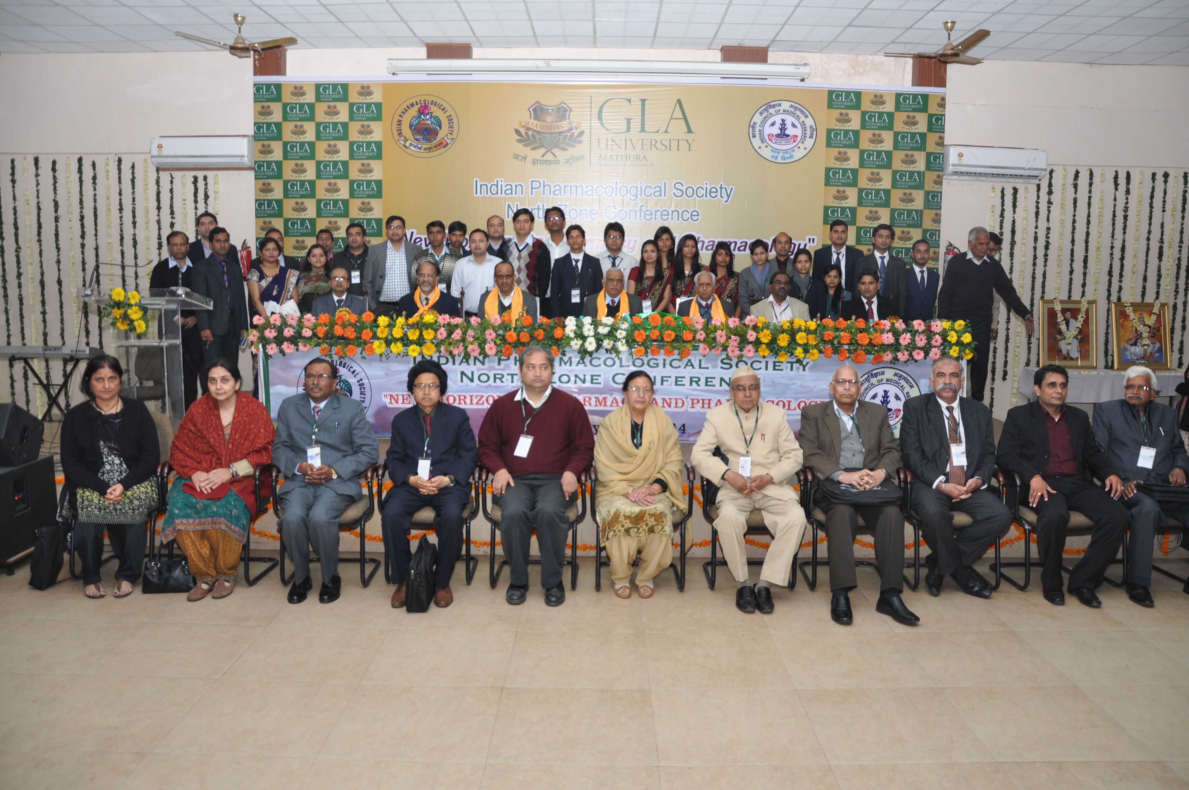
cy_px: 395
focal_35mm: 27
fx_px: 891
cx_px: 594
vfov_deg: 47.8
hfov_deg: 67.4
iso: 400
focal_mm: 18
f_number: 3.5
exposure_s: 1/125
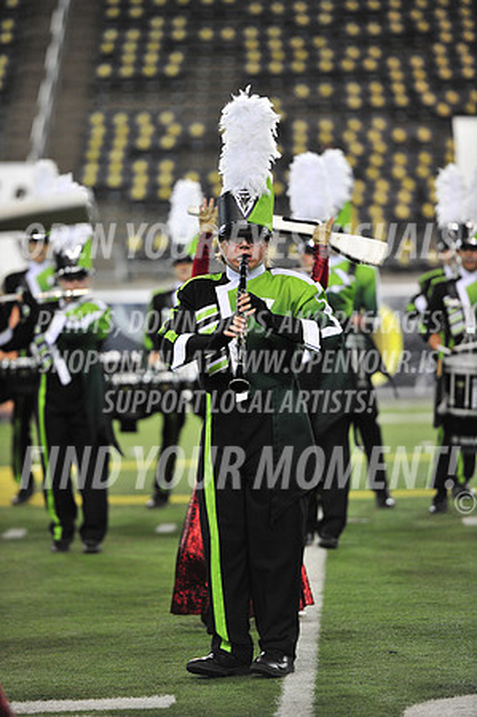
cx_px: 238
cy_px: 358
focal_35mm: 200
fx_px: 3984
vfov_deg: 10.3
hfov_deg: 6.9
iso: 3200
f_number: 2.8
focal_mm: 200
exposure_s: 1/1250
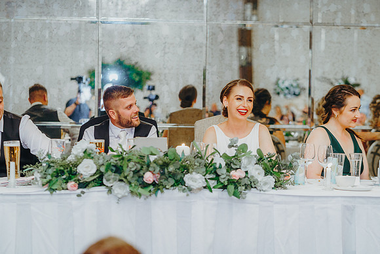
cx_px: 190
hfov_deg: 23.9
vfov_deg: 16.1
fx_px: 897
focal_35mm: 85
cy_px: 127
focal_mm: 85
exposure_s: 1/125
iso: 2000
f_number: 2.8
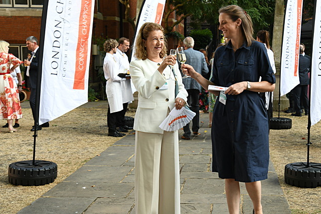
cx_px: 198
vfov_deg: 23.8
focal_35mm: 57
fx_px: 508
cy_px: 106
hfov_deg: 34.9
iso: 400
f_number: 8
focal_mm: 45
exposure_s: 1/100
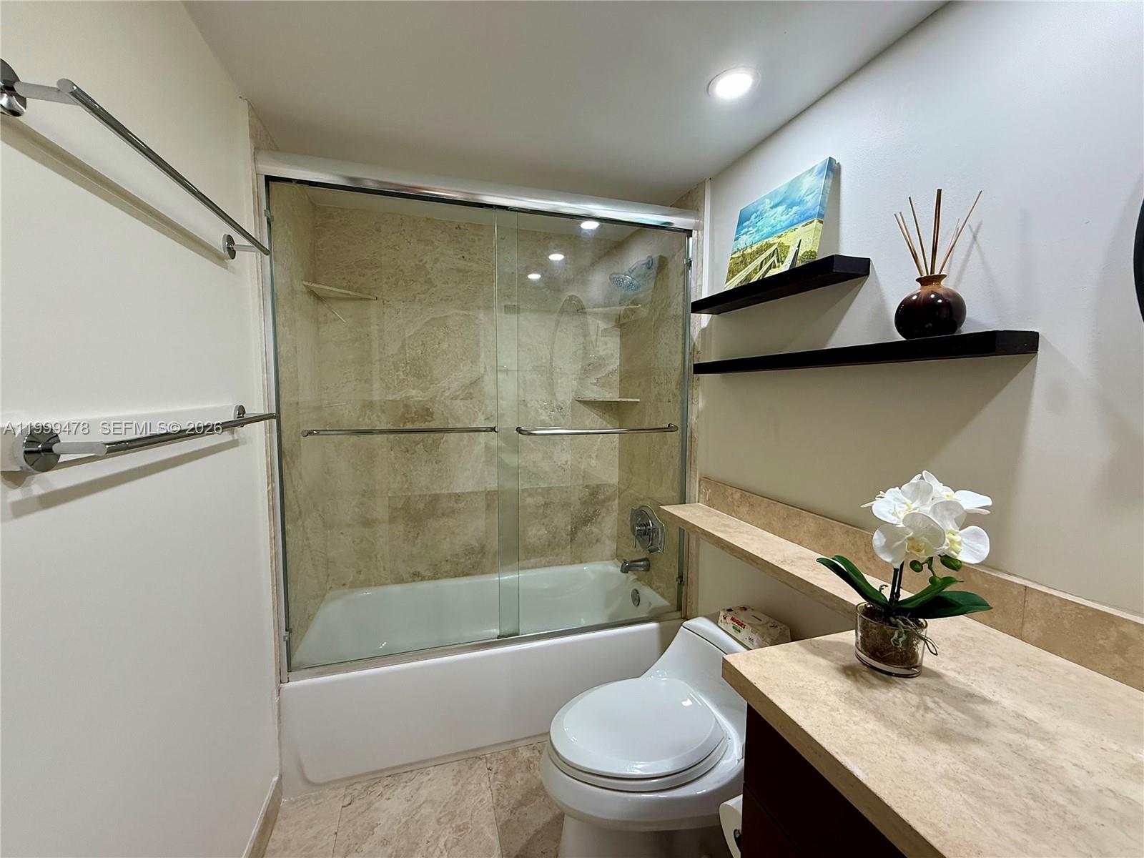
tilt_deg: -4.7
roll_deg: -0.8
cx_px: 572
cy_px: 429
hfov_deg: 102.1
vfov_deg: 85.7
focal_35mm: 14
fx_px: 463
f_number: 2.2
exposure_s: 1/120
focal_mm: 2.22
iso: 200
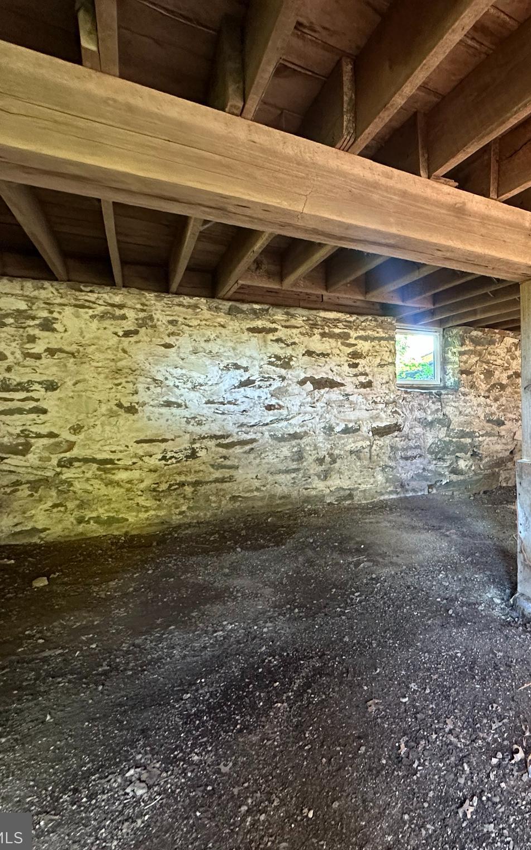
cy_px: 429
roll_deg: +0.6
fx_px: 463
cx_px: 464
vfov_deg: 85.1
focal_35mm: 20
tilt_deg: -3.4
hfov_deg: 53.3
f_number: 2.2
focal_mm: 2.22
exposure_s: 1/60
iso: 640
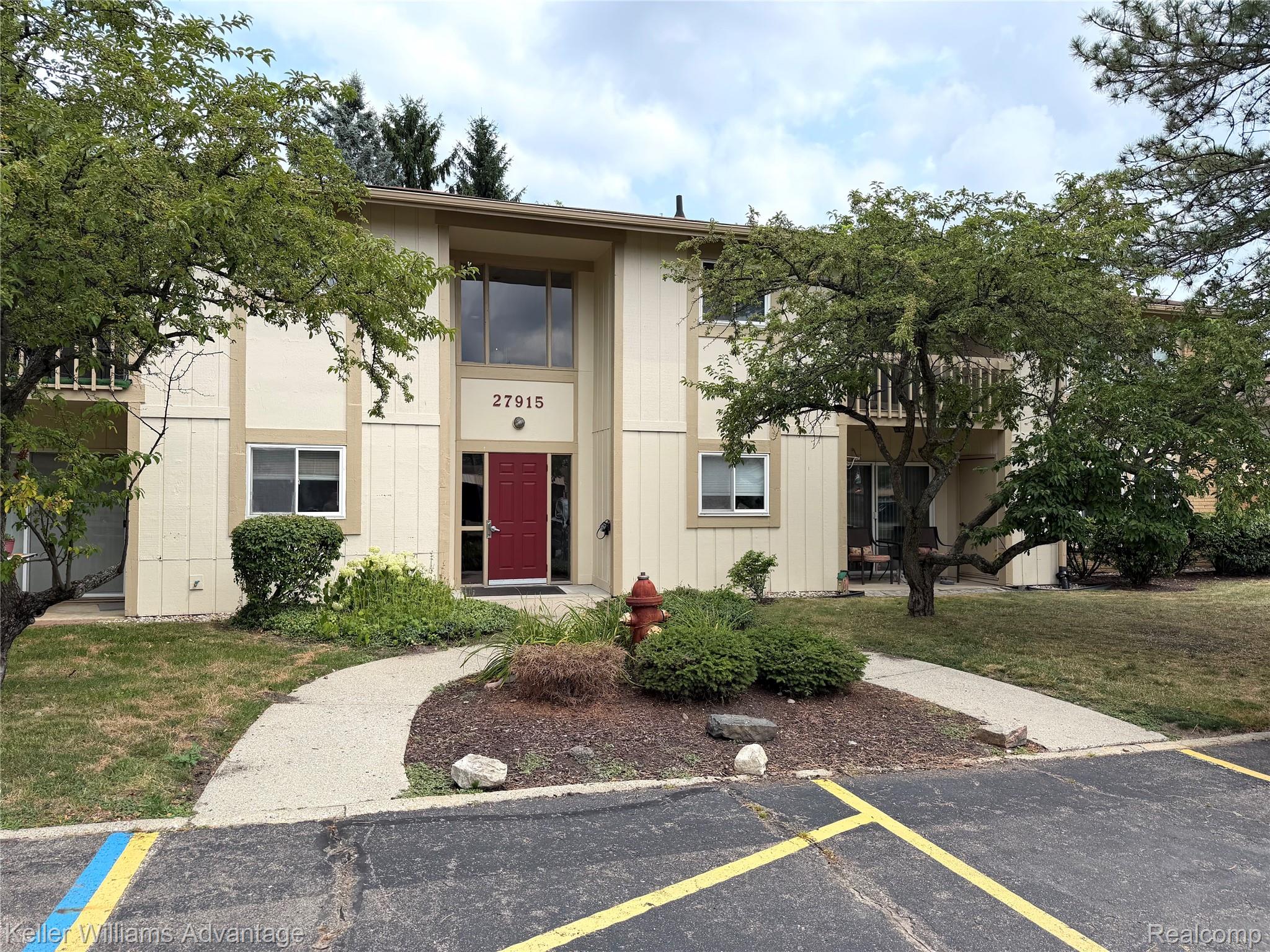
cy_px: 476
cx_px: 635
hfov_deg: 71.6
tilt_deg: +2.7
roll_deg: -0.2
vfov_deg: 56.8
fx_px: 881
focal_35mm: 24
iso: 80
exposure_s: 1/2907
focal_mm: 6.76
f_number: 1.78
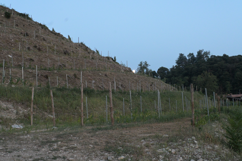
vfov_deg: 35.5
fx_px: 252
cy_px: 80
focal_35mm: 38
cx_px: 121
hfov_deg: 51.3
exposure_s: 1/40
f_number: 8
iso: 5000
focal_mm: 25
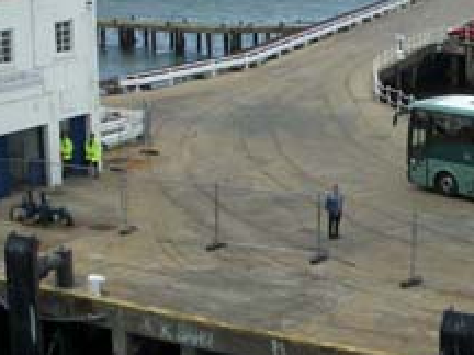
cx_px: 345
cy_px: 135
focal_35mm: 89
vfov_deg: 16.6
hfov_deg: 21.9
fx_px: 1219
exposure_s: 1/320
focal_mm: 5.8
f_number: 4.3
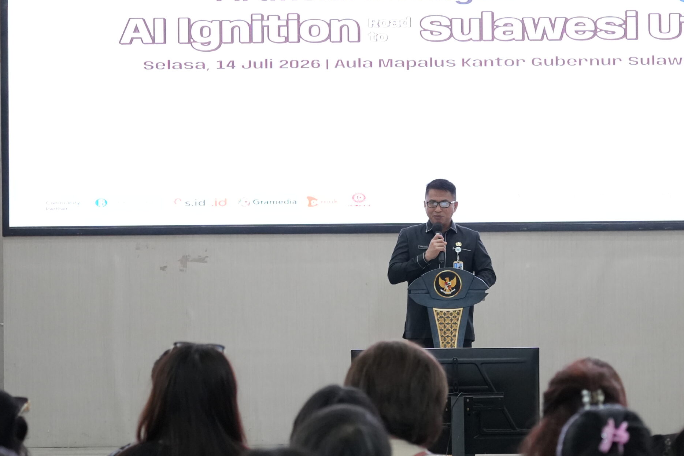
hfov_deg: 14.2
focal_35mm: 144
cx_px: 448
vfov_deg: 9.5
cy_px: 206
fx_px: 2736
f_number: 4
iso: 4000
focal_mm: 70
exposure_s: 1/100
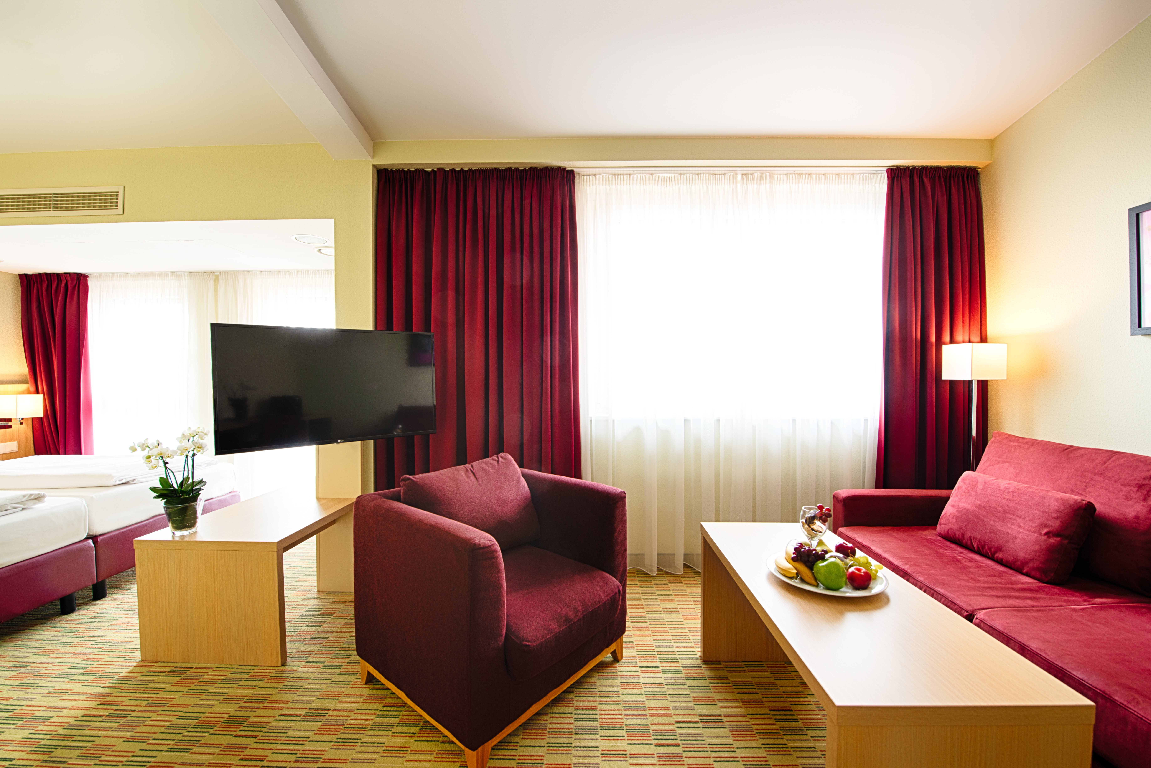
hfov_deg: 104.2
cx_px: 576
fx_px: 448
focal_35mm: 14
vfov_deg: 81.2
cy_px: 384
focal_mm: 14
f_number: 8
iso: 100
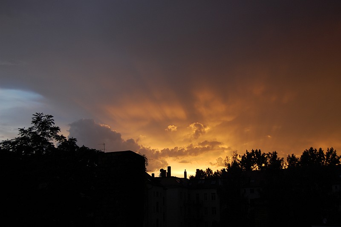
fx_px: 440
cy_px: 114
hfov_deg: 42.4
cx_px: 170
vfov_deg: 28.9
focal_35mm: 46
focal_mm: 31
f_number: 4.5
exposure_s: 1/80
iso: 200
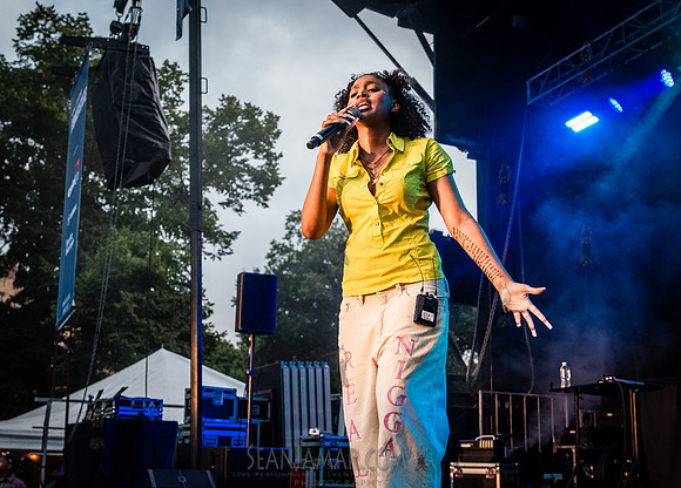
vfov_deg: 30.0
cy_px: 279
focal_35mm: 47
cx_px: 308
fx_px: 910
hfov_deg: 41.0
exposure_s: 1/800
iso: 4000
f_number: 4
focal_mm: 38
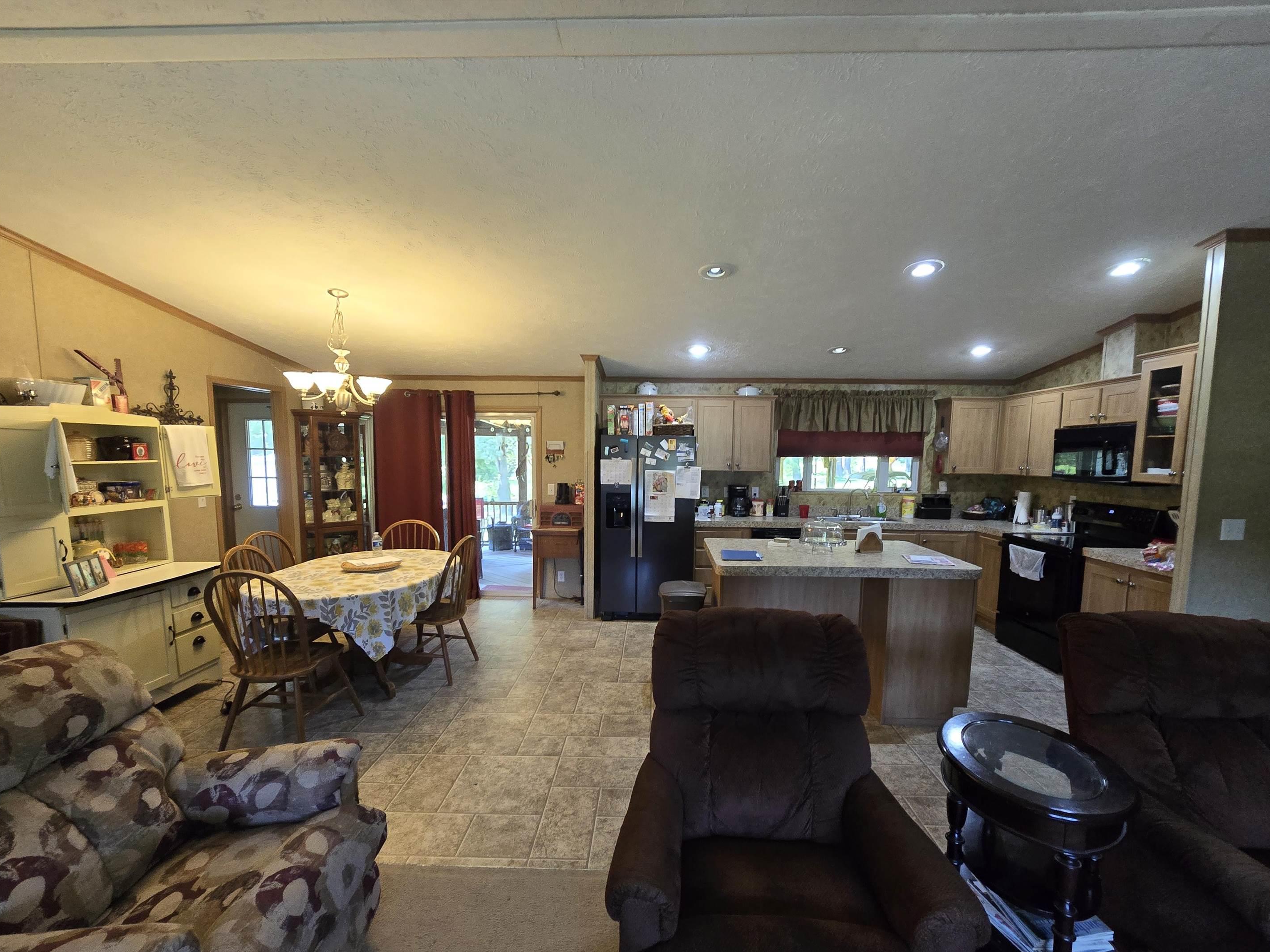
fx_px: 514
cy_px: 512
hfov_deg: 102.1
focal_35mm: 14
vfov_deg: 85.5
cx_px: 628
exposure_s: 1/60
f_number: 2.2
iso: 320
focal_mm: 2.2
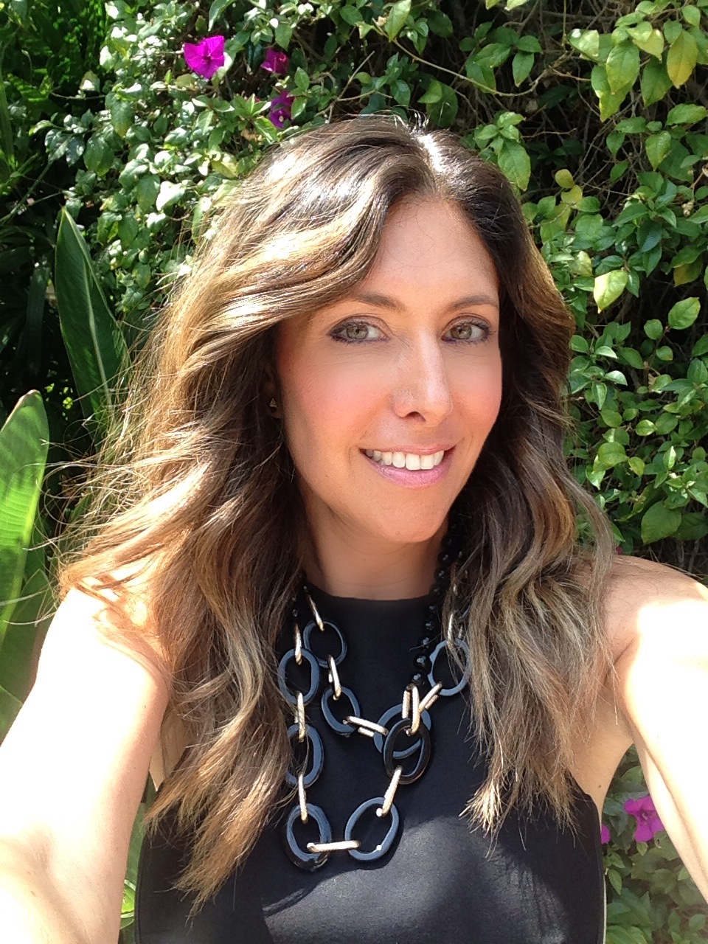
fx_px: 954
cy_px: 472
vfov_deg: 52.6
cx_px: 354
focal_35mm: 35
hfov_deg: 40.7
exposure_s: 1/120
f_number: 2.4
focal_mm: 2.18
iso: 32
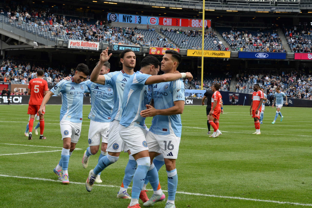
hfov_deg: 22.1
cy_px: 104
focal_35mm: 92
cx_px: 156
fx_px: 798
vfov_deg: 14.9
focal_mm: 92
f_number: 9.5
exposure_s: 1/500
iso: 1000
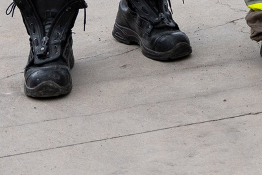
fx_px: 1586
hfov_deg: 8.7
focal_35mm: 218
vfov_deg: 5.8
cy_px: -355
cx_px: 582
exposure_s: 1/2000
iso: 640
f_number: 2.8
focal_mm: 34.4
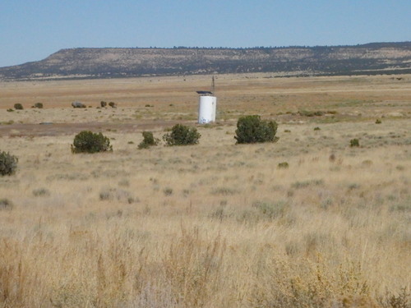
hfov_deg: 14.1
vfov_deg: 10.6
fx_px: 1662
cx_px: 206
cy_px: 154
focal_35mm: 140
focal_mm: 25
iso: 2500
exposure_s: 1/2000
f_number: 18
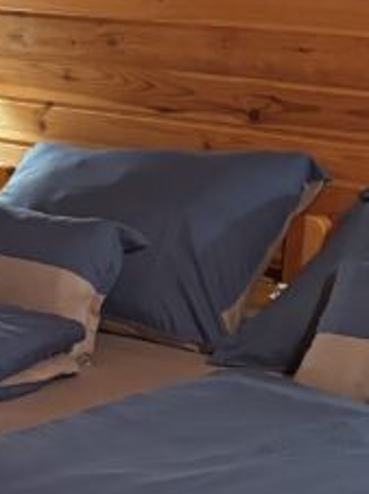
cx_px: -207
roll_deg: +0.3
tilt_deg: -14.3
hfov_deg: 11.9
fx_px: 1680
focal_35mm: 118
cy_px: 282
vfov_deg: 16.7
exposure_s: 1/33
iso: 500
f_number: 1.6
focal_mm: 5.96
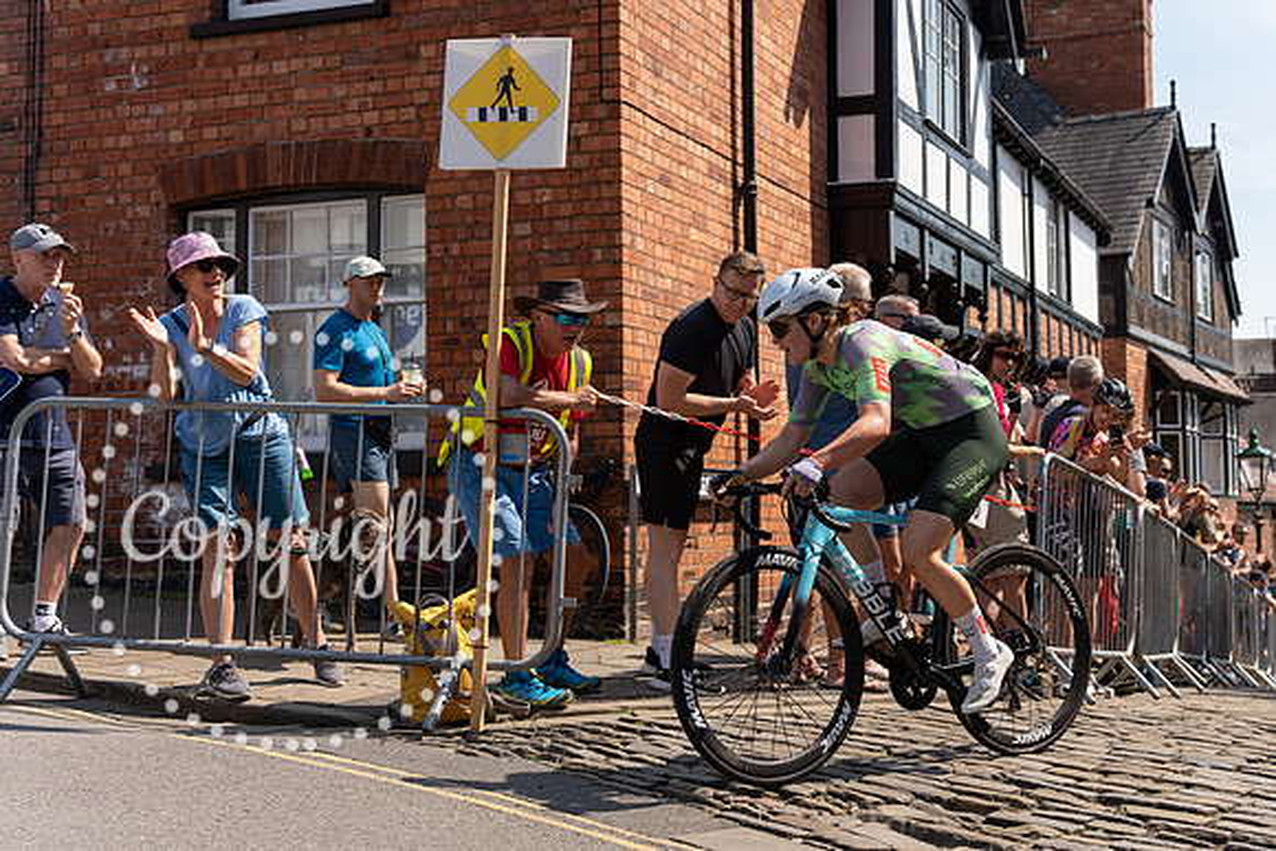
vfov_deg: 29.0
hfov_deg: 41.8
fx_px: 1648
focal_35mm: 46
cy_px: 428
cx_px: 847
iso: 160
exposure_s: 1/2500
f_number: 3.5
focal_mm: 35
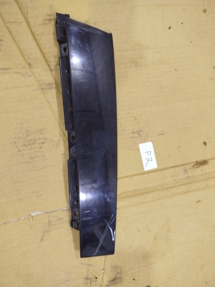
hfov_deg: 54.9
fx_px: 207
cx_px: 106
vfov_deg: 69.4
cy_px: 144
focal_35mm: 25
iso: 800
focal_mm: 5.31
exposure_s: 1/33
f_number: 1.7
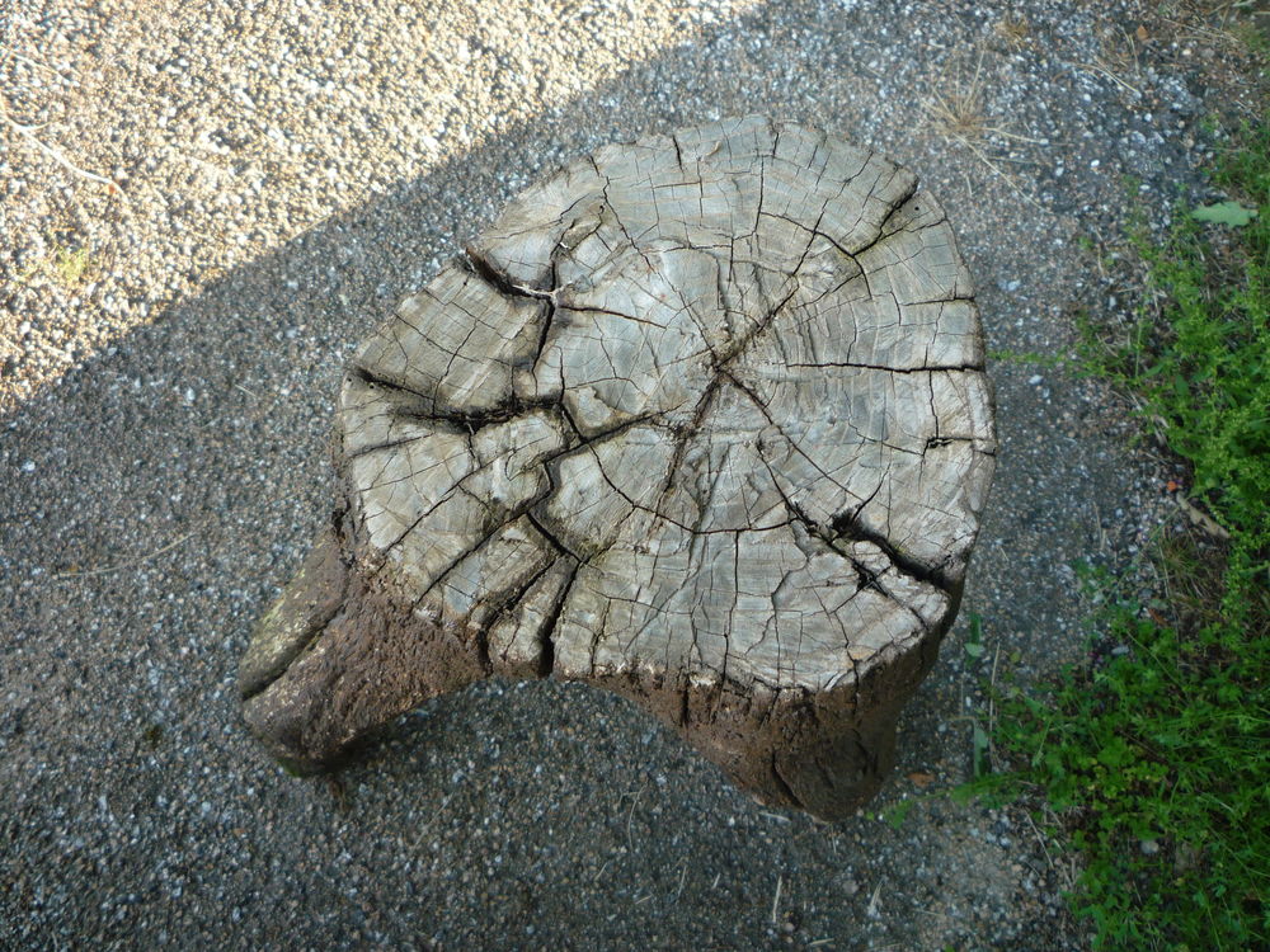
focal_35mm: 30
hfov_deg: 60.0
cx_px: 635
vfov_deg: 46.8
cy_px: 476
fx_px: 1101
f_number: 3.3
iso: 100
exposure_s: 1/60
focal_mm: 5.2
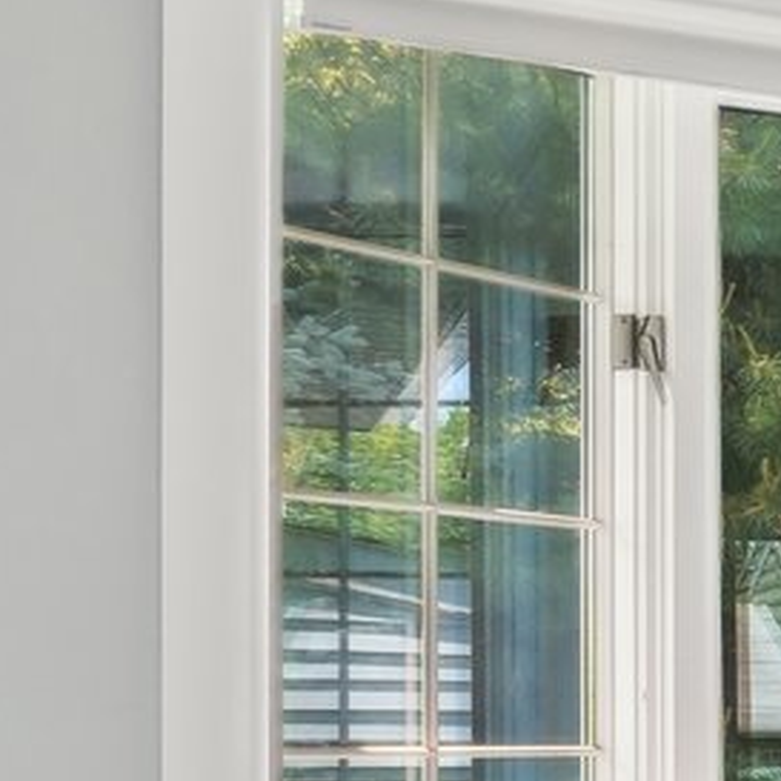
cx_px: 2412
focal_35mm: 102
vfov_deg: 16.8
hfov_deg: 10.7
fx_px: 2604
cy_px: 730
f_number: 8
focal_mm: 16
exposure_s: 1/8
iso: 400
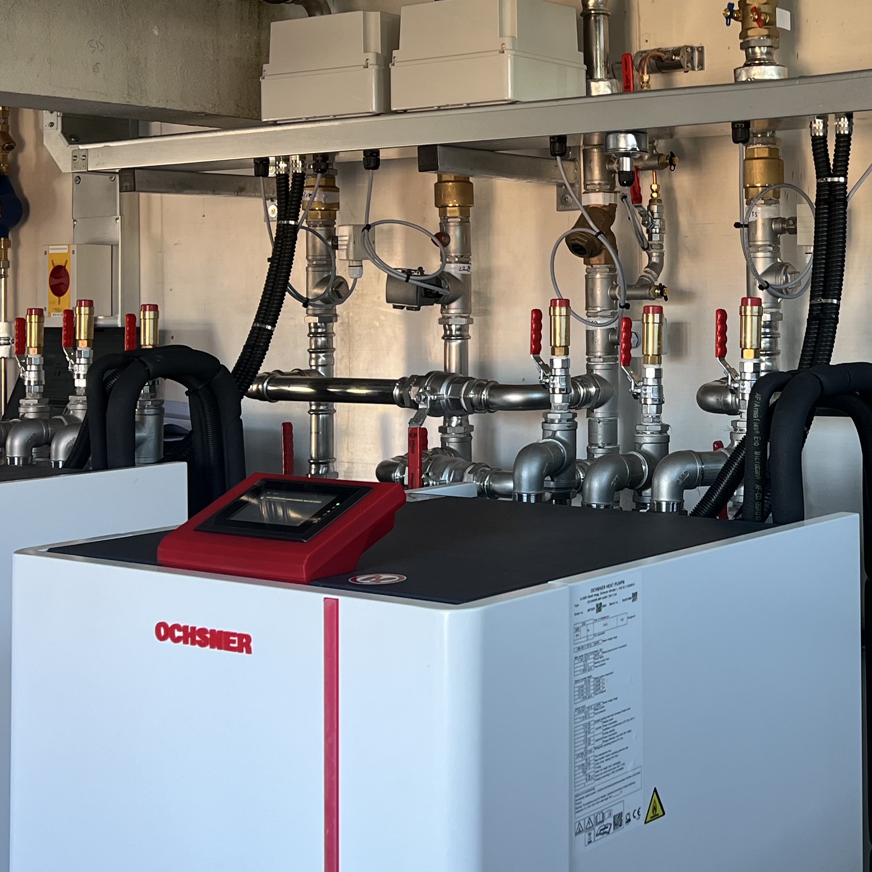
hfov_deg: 29.0
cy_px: 256
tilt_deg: +1.7
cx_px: 679
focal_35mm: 58
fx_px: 1653
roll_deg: +1.4
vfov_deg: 29.2
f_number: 1.5
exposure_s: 1/100
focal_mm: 5.7
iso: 80
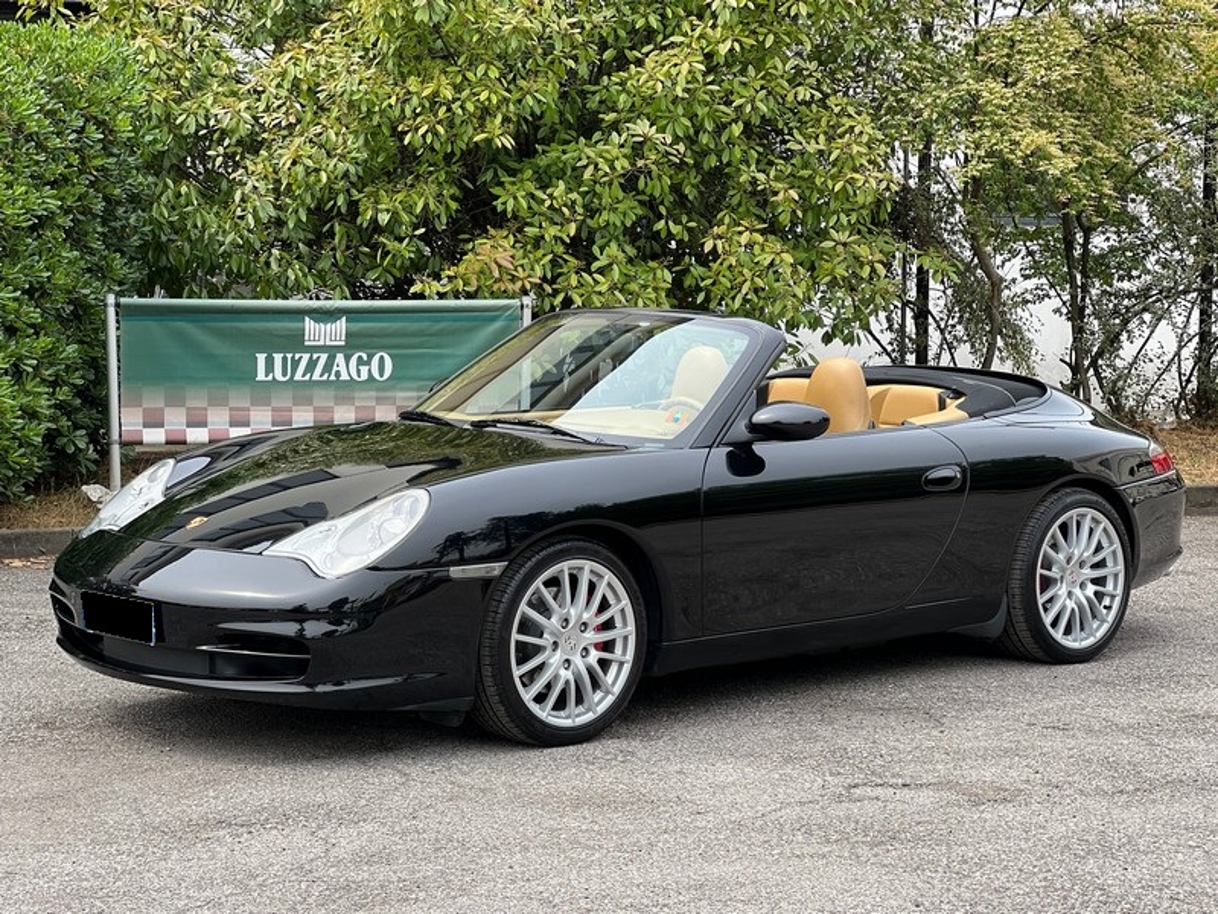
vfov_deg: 19.1
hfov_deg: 25.3
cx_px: 609
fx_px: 2709
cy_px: 457
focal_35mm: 77
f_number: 2.8
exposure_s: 1/164
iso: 25
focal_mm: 9
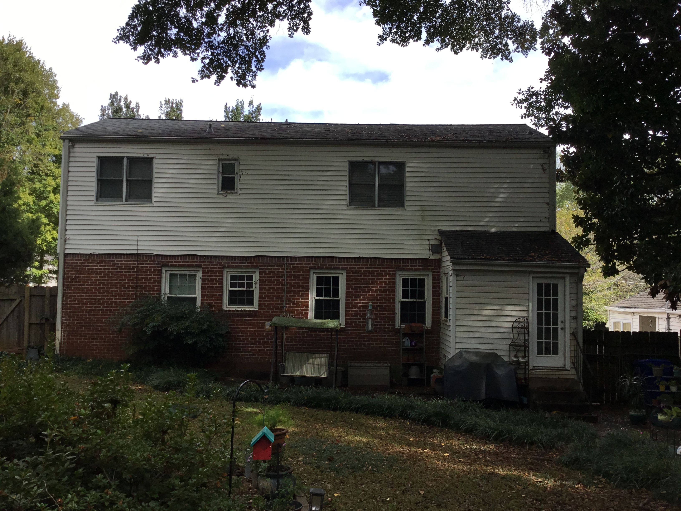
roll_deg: +0.1
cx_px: 340
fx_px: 610
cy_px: 256
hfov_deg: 58.4
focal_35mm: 31
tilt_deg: +1.9
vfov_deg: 45.4
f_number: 2.4
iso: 25
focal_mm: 3.3
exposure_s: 1/662
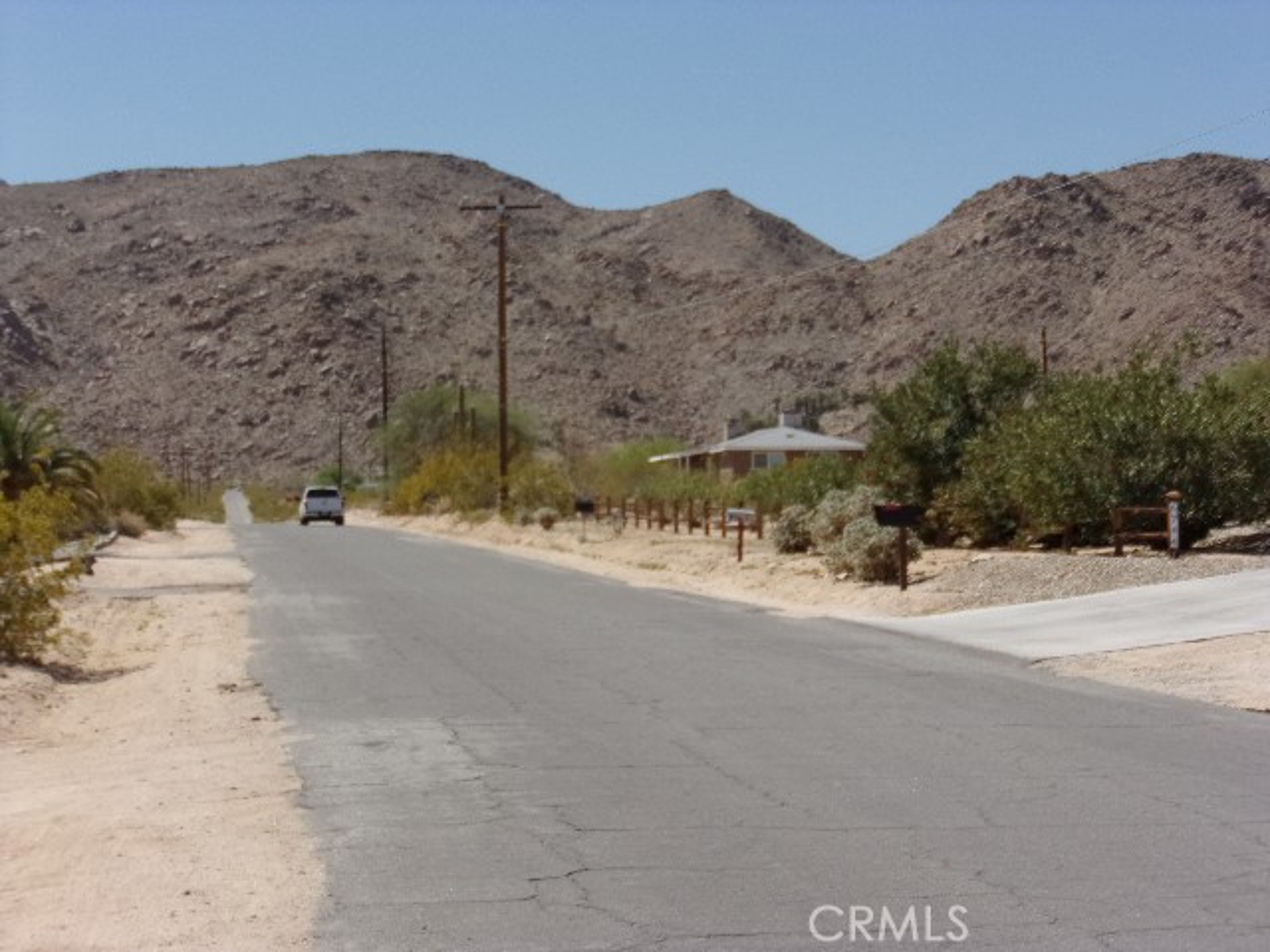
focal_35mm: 75
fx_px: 2752
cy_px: 476
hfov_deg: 26.0
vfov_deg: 19.6
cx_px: 635
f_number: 4.6
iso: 80
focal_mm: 13.5
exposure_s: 1/950
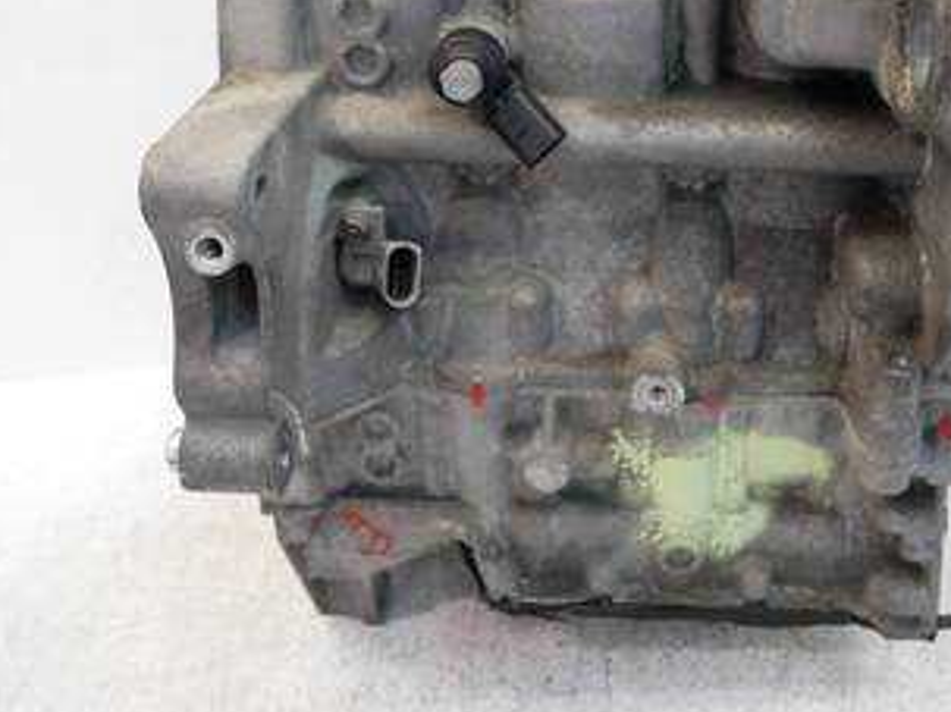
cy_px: 198
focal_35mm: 38
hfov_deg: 48.4
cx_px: 612
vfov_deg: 37.0
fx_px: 1044
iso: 640
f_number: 3.5
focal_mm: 12
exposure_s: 1/60
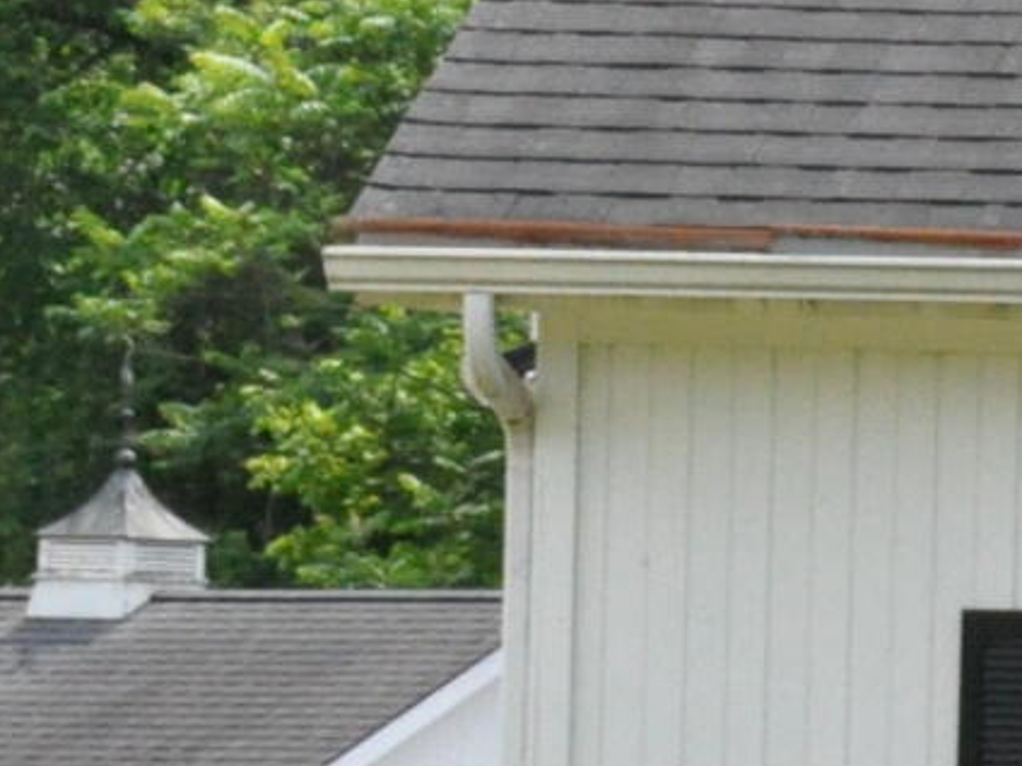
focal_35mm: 326
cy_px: 484
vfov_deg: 4.6
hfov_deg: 5.6
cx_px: 3223
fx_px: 9625
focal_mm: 32
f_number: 16
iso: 2000
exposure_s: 1/1000
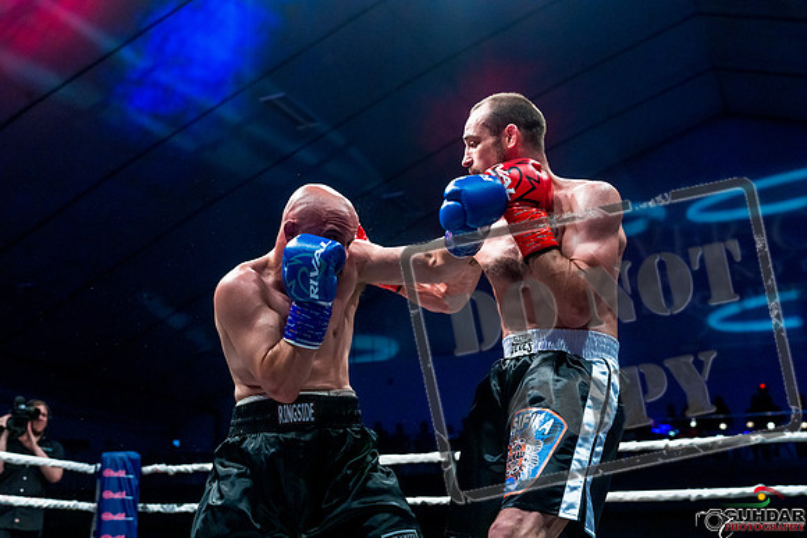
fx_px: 987
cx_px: 404
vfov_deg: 30.5
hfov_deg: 44.5
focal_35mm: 44
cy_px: 269
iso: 4000
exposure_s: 1/1000
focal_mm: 44
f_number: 4
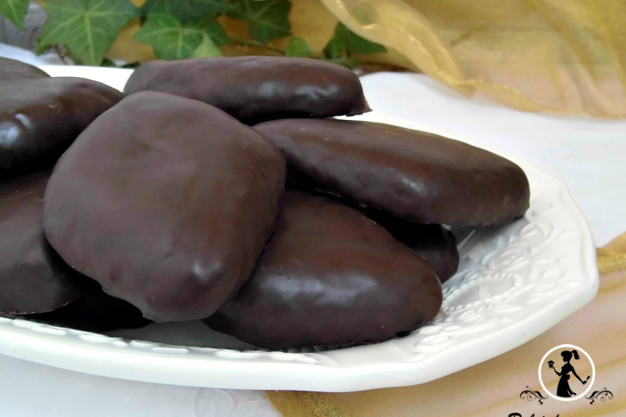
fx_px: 869
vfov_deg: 27.0
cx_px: 312
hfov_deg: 39.6
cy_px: 195
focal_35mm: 50
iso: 200
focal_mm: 8.3
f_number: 3.4
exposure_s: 1/60
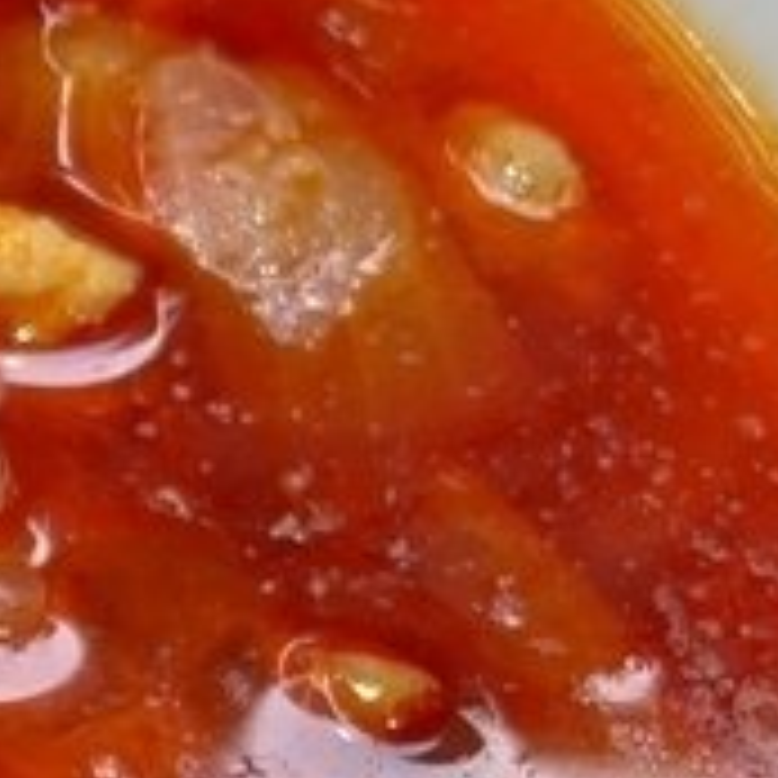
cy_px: 1079
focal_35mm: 159
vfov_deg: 10.7
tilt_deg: -58.2
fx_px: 4043
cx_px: -1079
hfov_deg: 9.7
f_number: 1.6
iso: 32
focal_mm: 4.2
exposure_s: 1/100
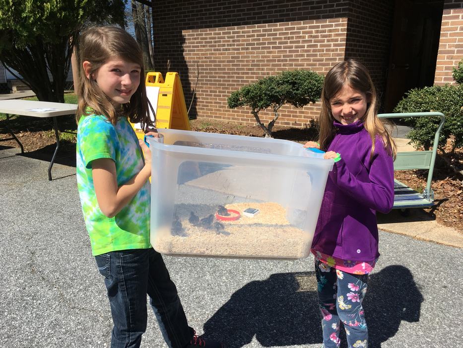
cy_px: 174
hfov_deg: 61.7
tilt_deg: -15.0
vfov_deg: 48.2
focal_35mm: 29
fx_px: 388
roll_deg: +0.7
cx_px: 232
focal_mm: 4.15
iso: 25
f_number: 2.2
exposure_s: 1/1748
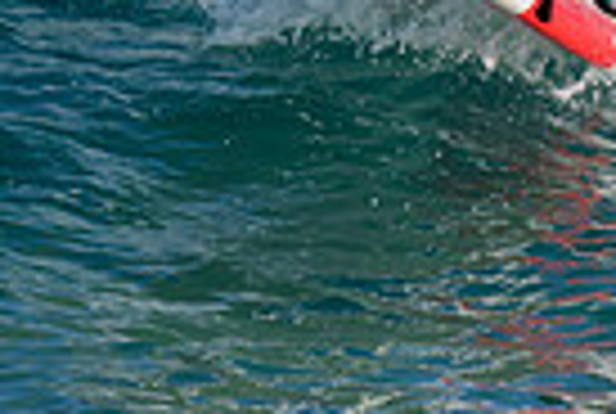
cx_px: 1322
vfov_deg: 0.3
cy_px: -316
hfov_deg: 0.5
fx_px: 73206
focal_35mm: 4269
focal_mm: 800
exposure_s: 1/2000
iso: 280
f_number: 6.3
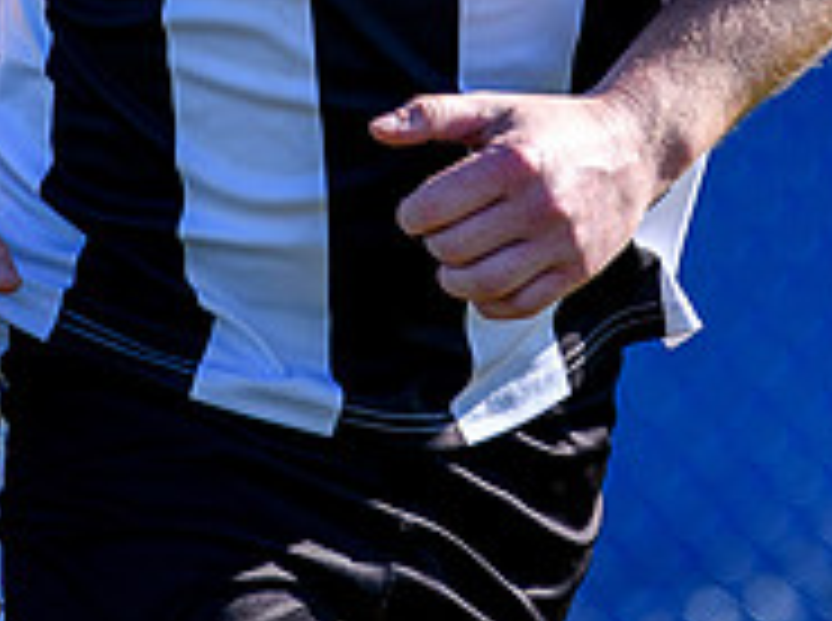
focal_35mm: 1088
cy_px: -359
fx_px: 26099
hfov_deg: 1.8
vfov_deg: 1.4
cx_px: 509
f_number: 2.8
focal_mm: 170
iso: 320
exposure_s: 1/3200
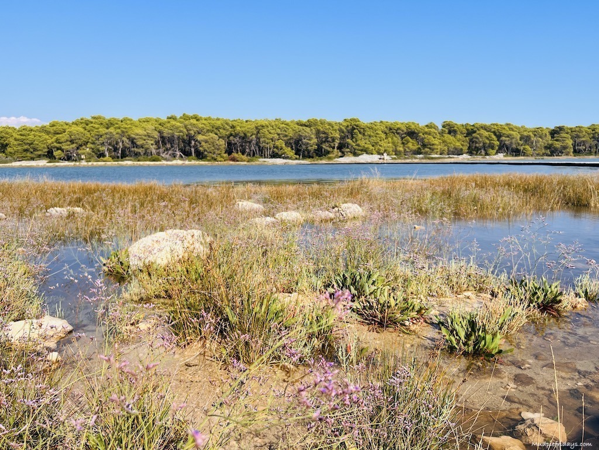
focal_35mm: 26
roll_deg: +2.7
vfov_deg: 53.1
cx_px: 300
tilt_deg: -9.3
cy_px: 225
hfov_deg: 67.3
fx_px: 450
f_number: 1.5
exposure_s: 1/3831
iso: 50
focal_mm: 5.7
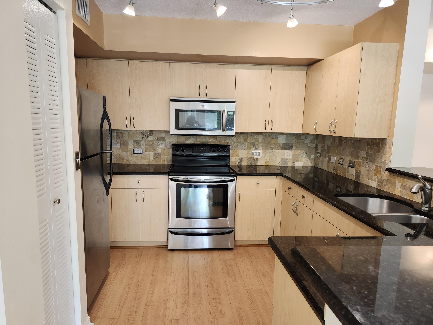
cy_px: 162
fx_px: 288
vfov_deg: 58.9
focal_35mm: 23
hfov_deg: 73.9
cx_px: 216
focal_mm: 5.54
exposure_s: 1/120
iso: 320
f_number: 1.8
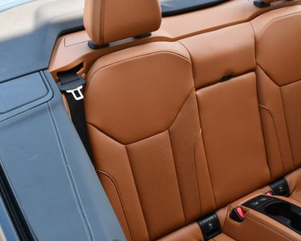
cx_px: 230
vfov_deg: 26.6
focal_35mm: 57
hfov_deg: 32.3
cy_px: 94
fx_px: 508
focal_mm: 18
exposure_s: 1/250
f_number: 5.6
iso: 400
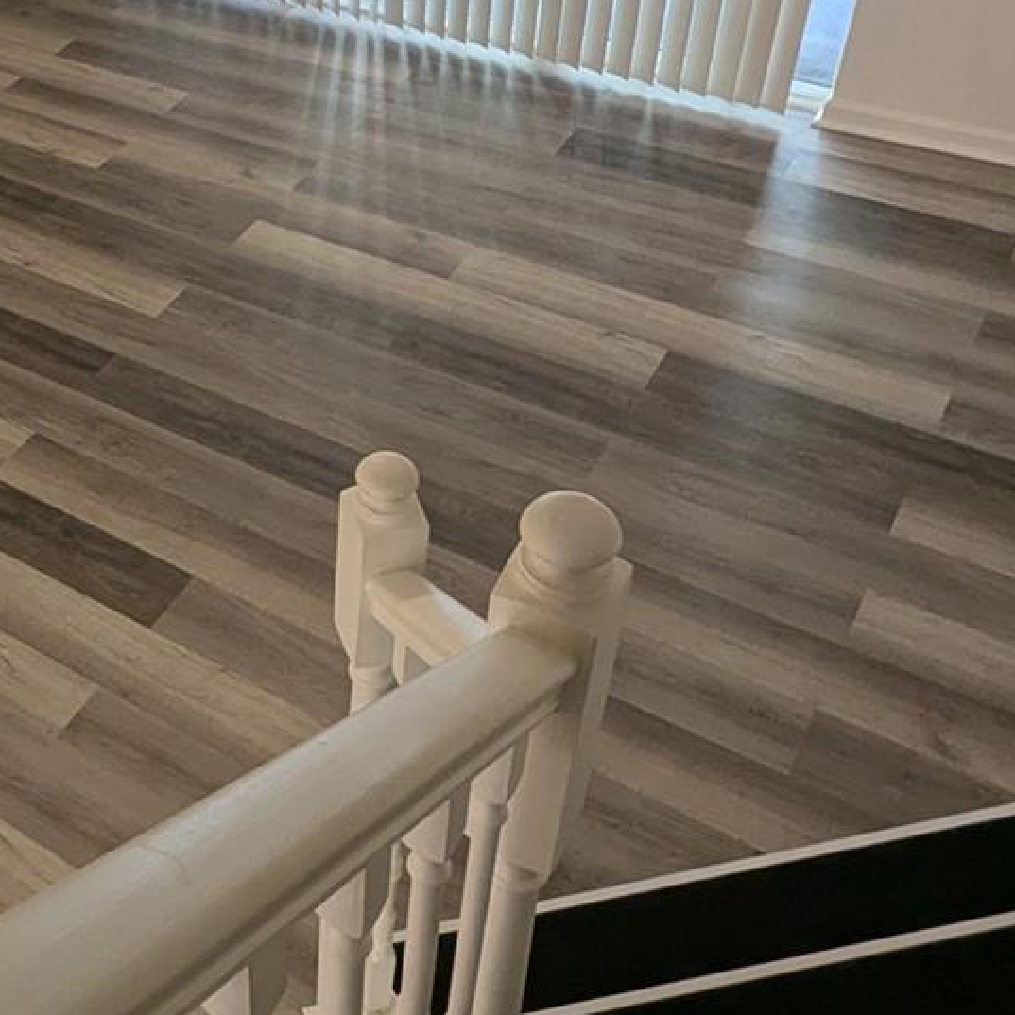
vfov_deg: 39.4
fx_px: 1393
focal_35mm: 42
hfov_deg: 37.1
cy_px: 308
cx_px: 79
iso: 90
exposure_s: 1/40
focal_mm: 2.35
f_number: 2.2
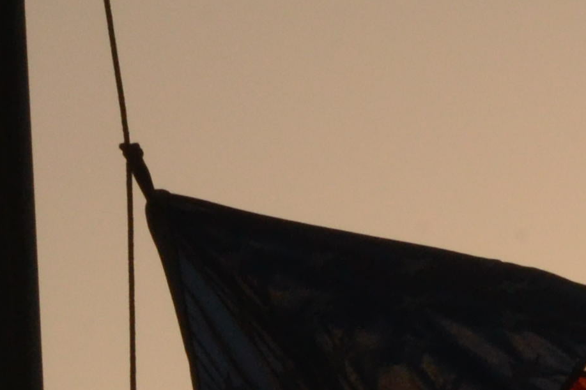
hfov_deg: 2.2
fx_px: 15338
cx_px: 805
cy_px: 934
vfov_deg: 1.5
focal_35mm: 943
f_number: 22
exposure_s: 1/1600
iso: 800
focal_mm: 125
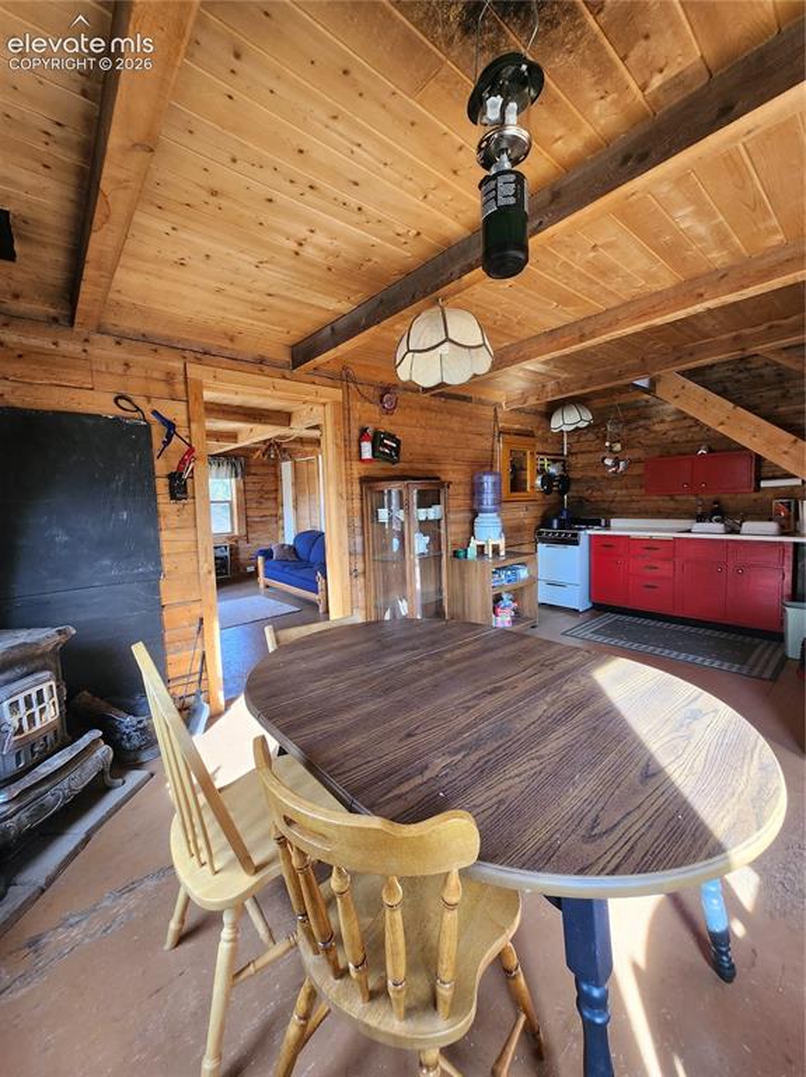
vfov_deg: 106.2
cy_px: 538
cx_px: 403
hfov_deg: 89.9
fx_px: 404
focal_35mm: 13
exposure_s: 1/60
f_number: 2.2
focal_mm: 1.74
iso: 125
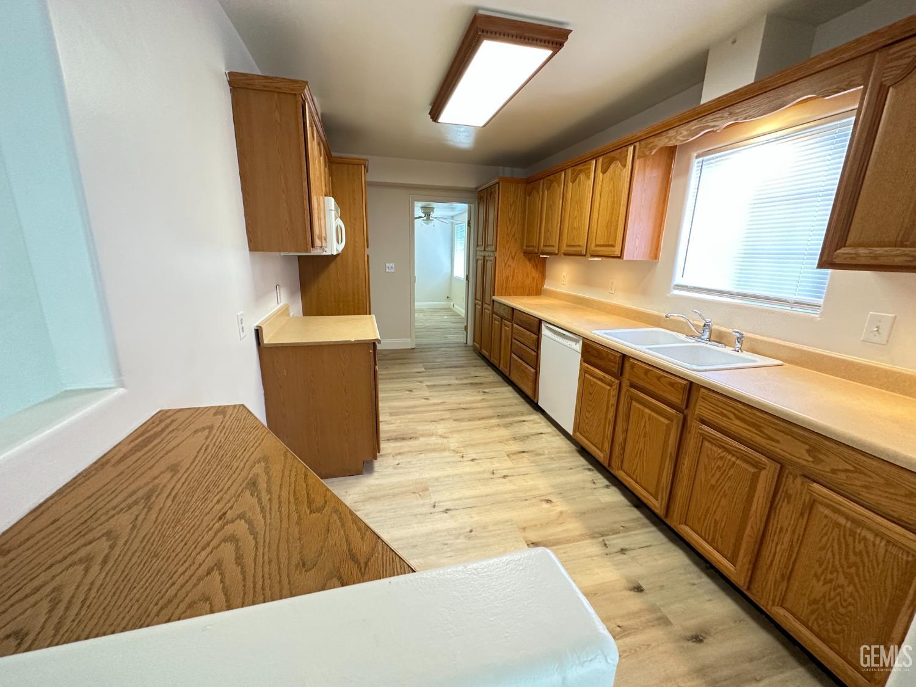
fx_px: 370
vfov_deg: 85.7
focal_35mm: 14
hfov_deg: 102.1
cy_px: 344
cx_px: 458
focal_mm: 2.22
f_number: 2.2
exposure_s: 1/60
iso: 250
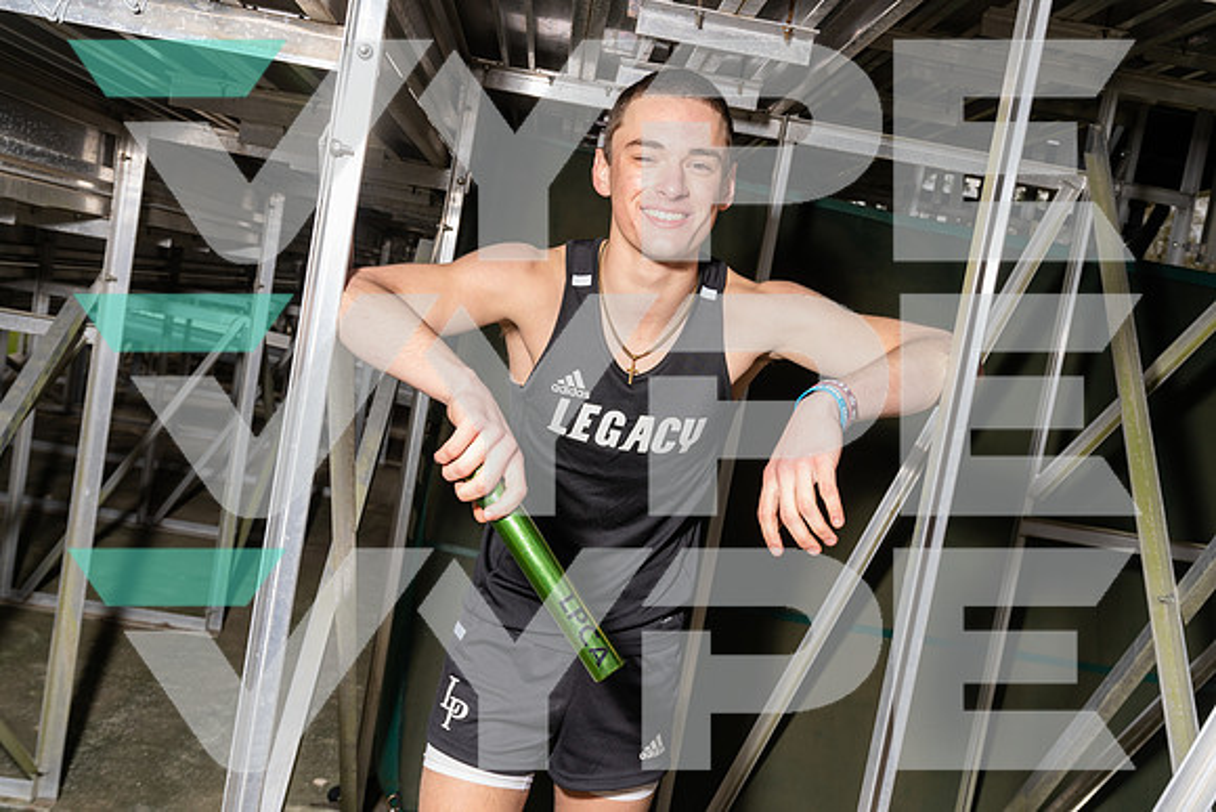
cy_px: 406
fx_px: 1182
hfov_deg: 54.4
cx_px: 608
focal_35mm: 35
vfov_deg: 37.9
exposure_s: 1/250
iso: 160
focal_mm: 35
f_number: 8
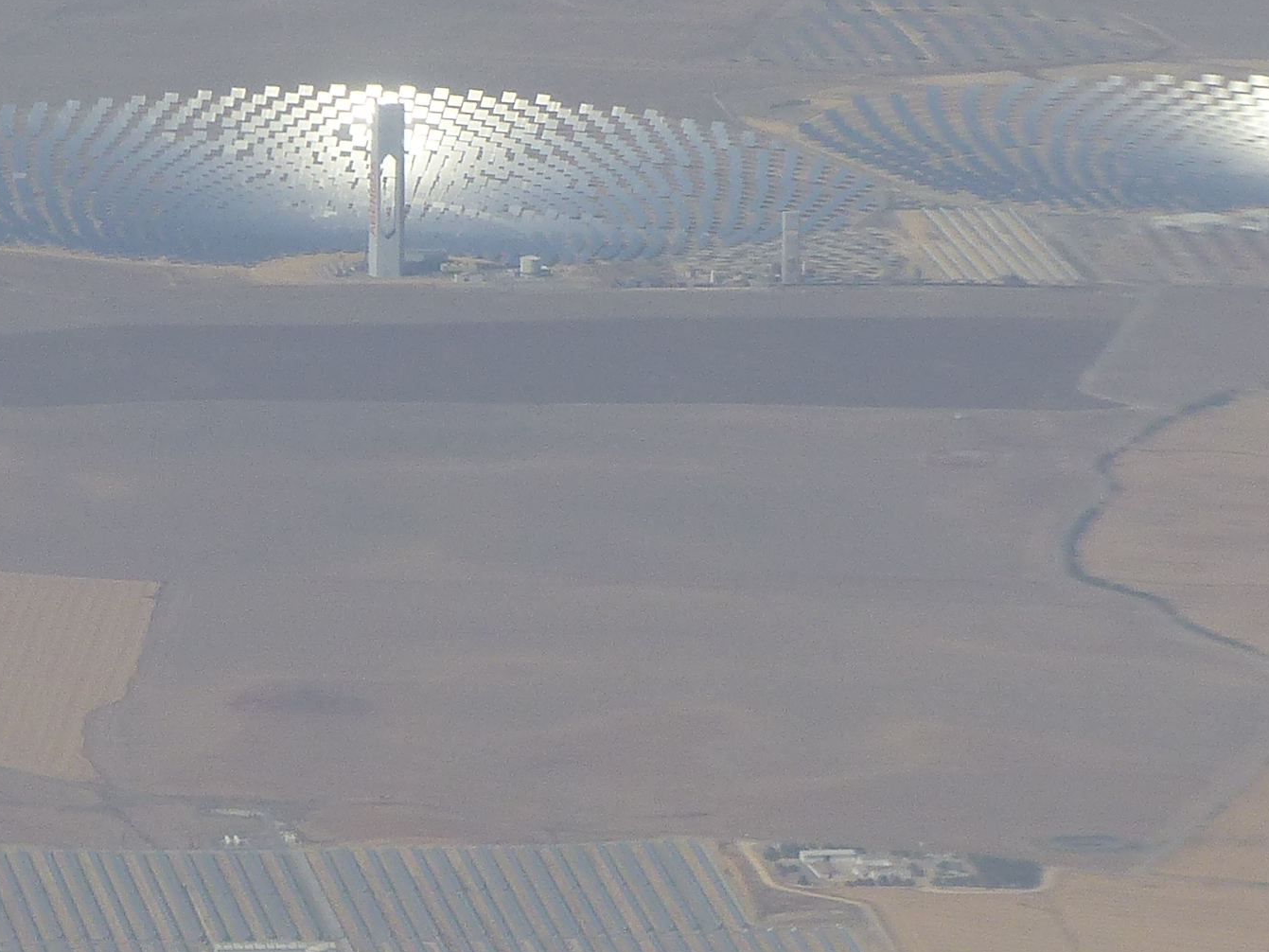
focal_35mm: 498
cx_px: 124
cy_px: 469
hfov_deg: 4.0
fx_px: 18258
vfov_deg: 3.0
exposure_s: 1/1600
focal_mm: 30.1
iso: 100
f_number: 4
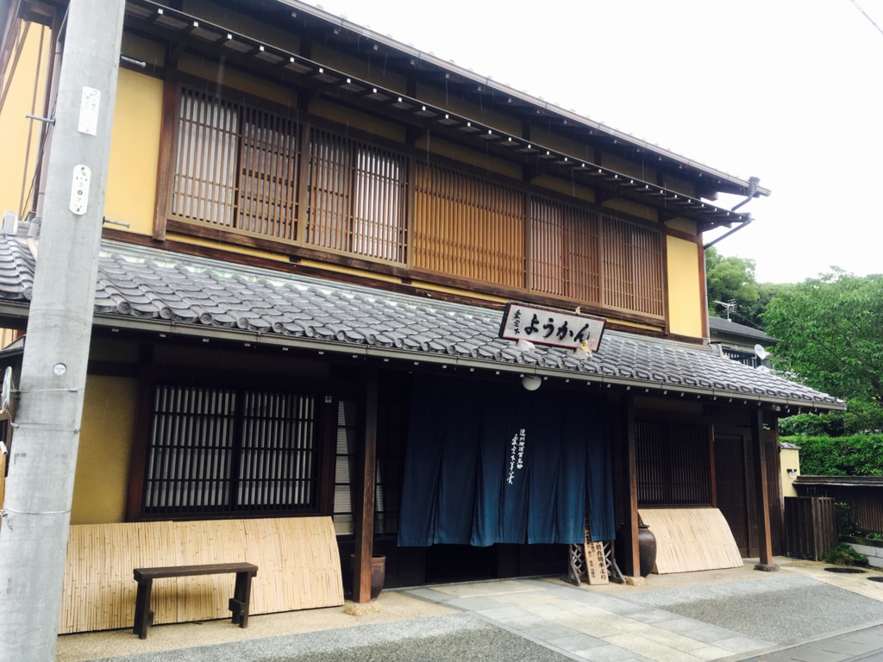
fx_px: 740
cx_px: 442
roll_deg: -0.6
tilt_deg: +10.5
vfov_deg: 48.2
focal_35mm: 29
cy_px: 331
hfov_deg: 61.7
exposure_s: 1/120
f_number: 2.2
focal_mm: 4.15
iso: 25
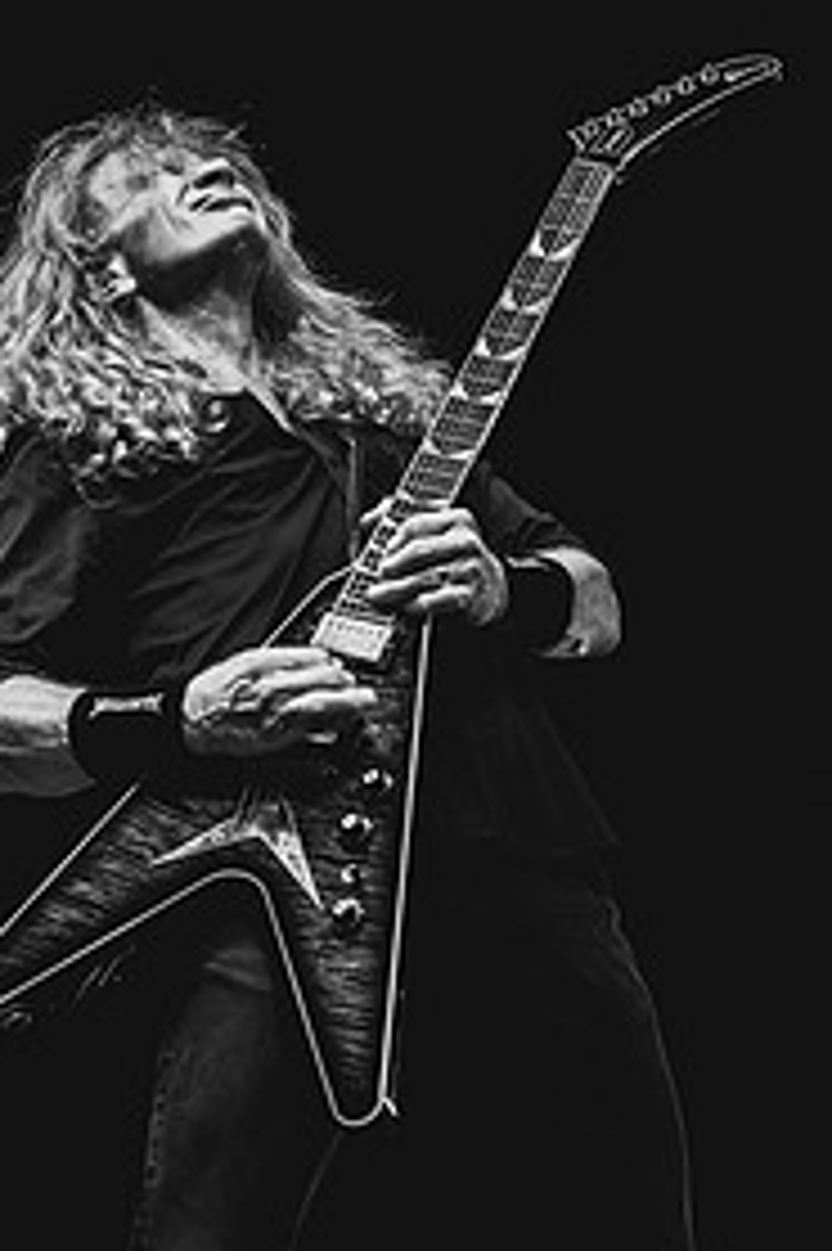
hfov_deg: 8.1
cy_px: 666
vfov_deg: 12.1
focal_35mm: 170
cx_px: 328
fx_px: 5900
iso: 1600
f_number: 4.5
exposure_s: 1/200
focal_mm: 105
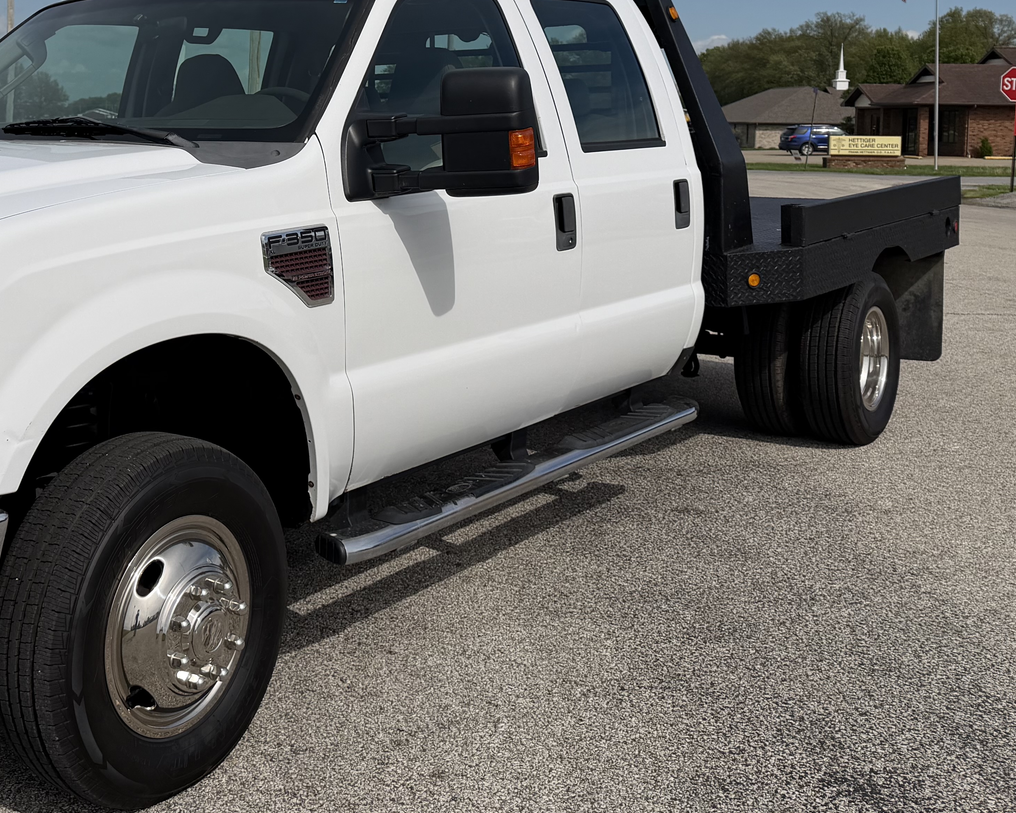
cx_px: 209
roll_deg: +0.0
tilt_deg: -3.2
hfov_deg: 38.8
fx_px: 1383
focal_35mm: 46
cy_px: 186
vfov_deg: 32.0
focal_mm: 6.76
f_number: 1.78
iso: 100
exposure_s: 1/11905
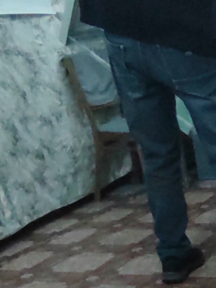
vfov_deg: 23.6
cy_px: 308
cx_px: 367
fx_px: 649
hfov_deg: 16.4
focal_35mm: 78
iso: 382
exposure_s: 1/20
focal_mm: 1.68
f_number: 2.2
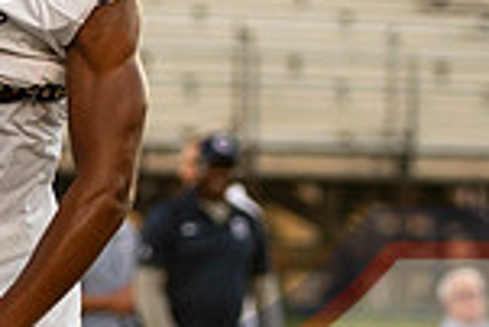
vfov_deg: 2.4
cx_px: 19
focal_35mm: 565
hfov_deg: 3.6
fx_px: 7682
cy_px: 76
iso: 1100
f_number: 2.8
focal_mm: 98
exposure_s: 1/2500
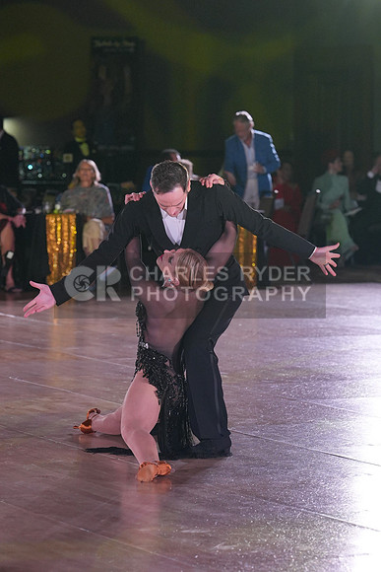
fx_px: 2570
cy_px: 286
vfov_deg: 12.7
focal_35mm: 162
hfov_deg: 8.5
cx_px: 190
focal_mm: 108
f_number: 4
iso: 1000
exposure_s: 1/400
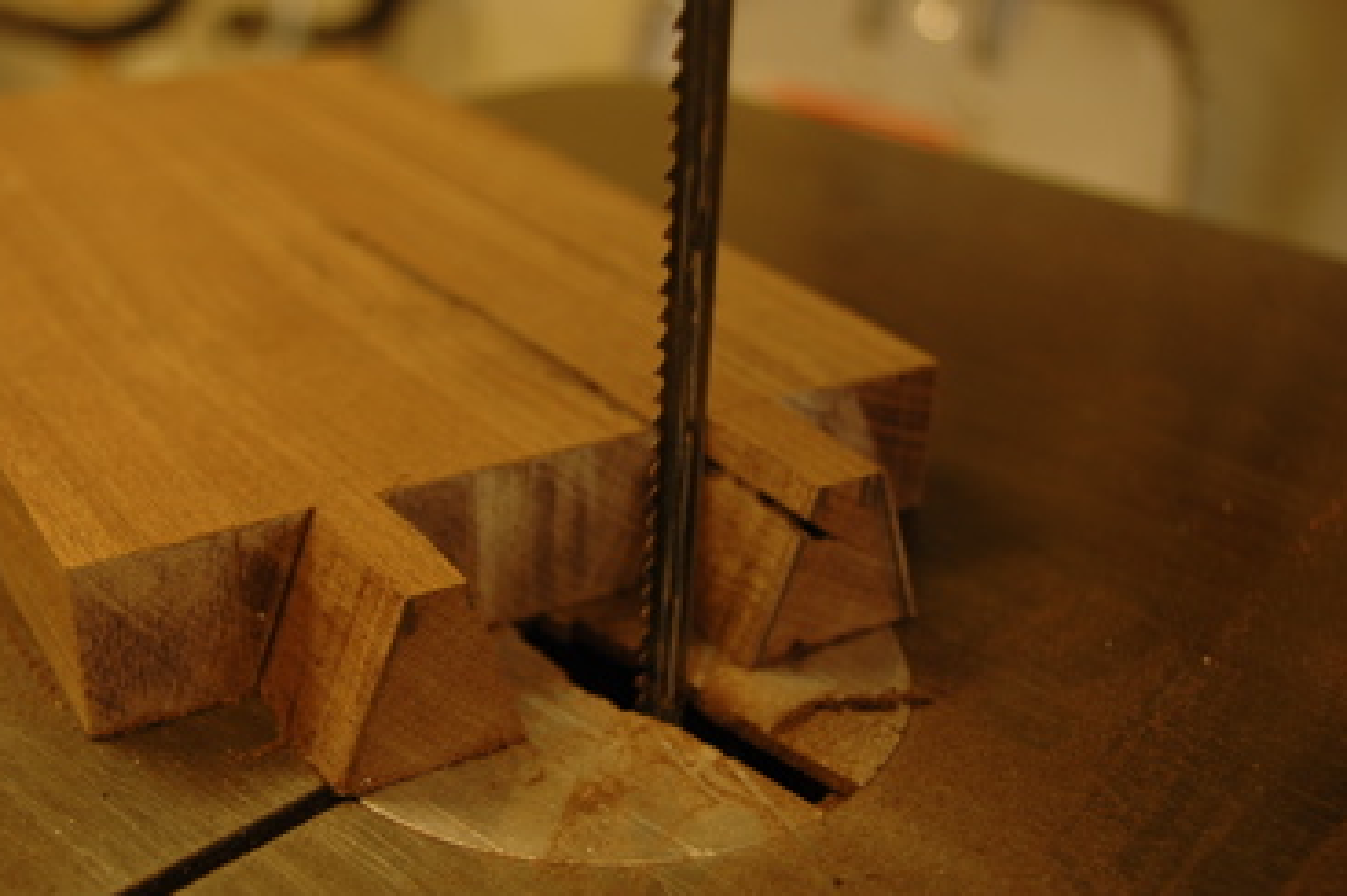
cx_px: 523
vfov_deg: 27.4
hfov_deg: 40.2
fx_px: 1832
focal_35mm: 49
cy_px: 521
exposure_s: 1/20
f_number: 5
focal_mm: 24
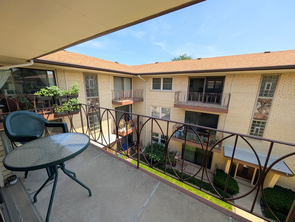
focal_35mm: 12
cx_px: 148
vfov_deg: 94.7
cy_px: 111
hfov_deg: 110.5
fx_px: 102
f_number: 1.7
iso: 50
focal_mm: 2.02
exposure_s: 1/1721
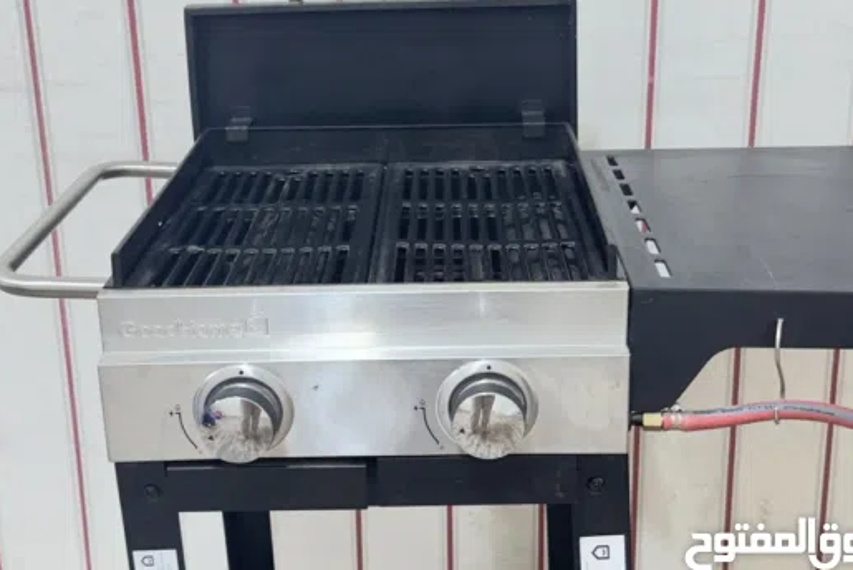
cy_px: 278
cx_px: 436
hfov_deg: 60.3
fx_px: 735
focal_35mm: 31
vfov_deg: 42.4
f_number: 1.78
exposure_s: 1/50
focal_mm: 6.86
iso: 250
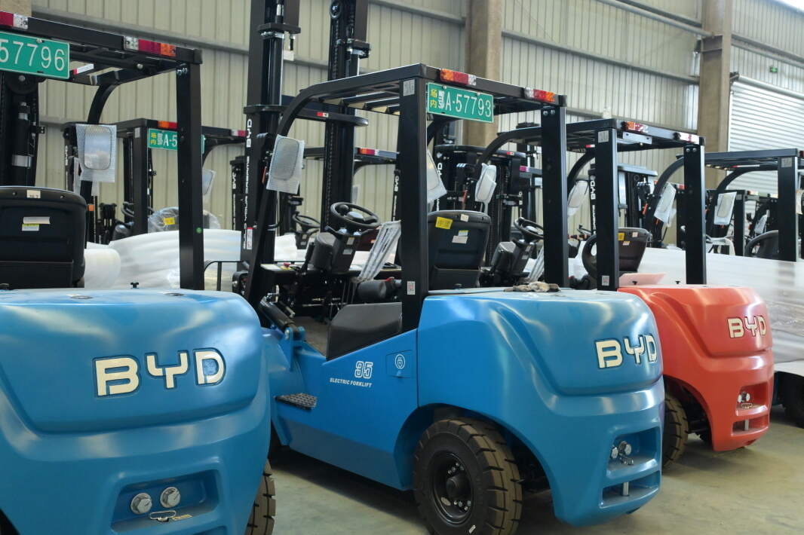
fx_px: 804
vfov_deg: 36.9
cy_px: 268
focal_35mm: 36
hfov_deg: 53.1
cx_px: 402
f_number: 4
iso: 3200
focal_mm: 24
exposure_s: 1/320
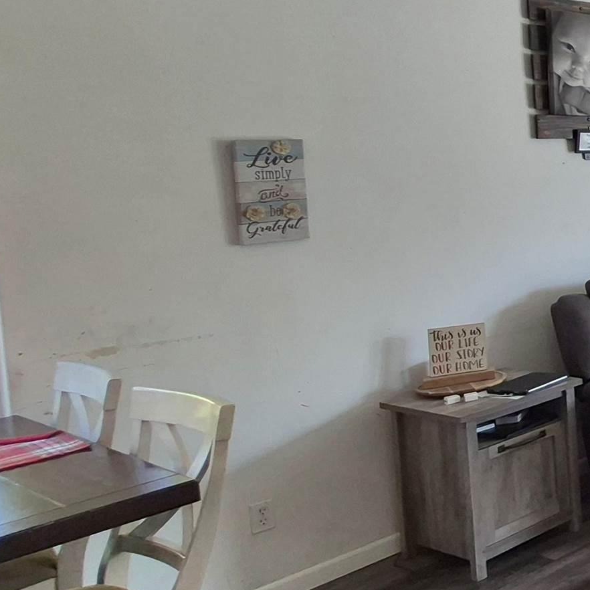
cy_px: 188
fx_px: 771
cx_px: 1011
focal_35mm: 40
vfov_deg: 41.2
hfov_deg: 24.0
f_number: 2.2
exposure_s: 1/60.2
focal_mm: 1.74
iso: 64
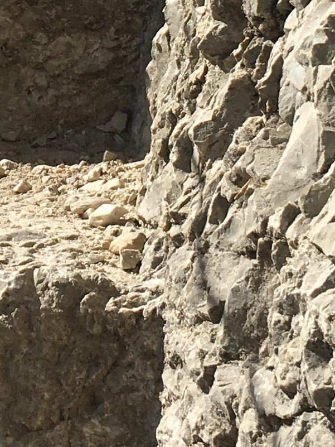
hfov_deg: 10.0
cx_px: -66
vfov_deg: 12.9
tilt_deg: -5.5
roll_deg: -2.7
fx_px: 1883
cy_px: -189
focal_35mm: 146
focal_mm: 4.15
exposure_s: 1/1923
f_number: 2.2
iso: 25
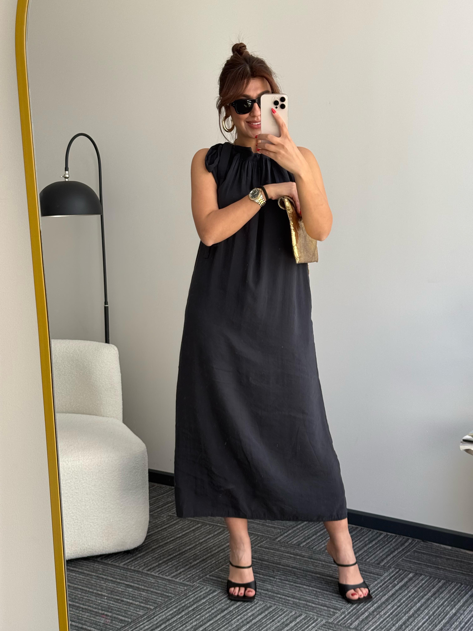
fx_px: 875
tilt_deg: -20.5
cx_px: 236
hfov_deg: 30.3
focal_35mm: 48
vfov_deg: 39.7
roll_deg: +1.3
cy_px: 316
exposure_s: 1/388
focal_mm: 6.76
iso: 80
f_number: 1.78
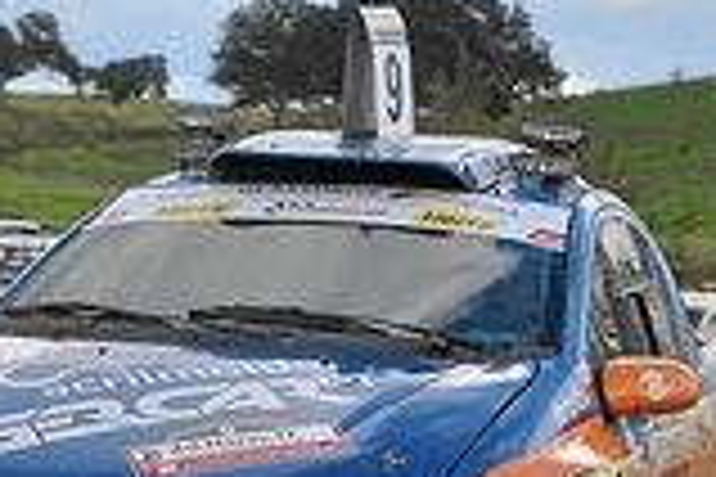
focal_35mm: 221
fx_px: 4395
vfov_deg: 6.2
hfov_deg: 9.3
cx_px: 203
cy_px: 344
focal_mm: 52
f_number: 6.3
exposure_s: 1/640
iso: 400
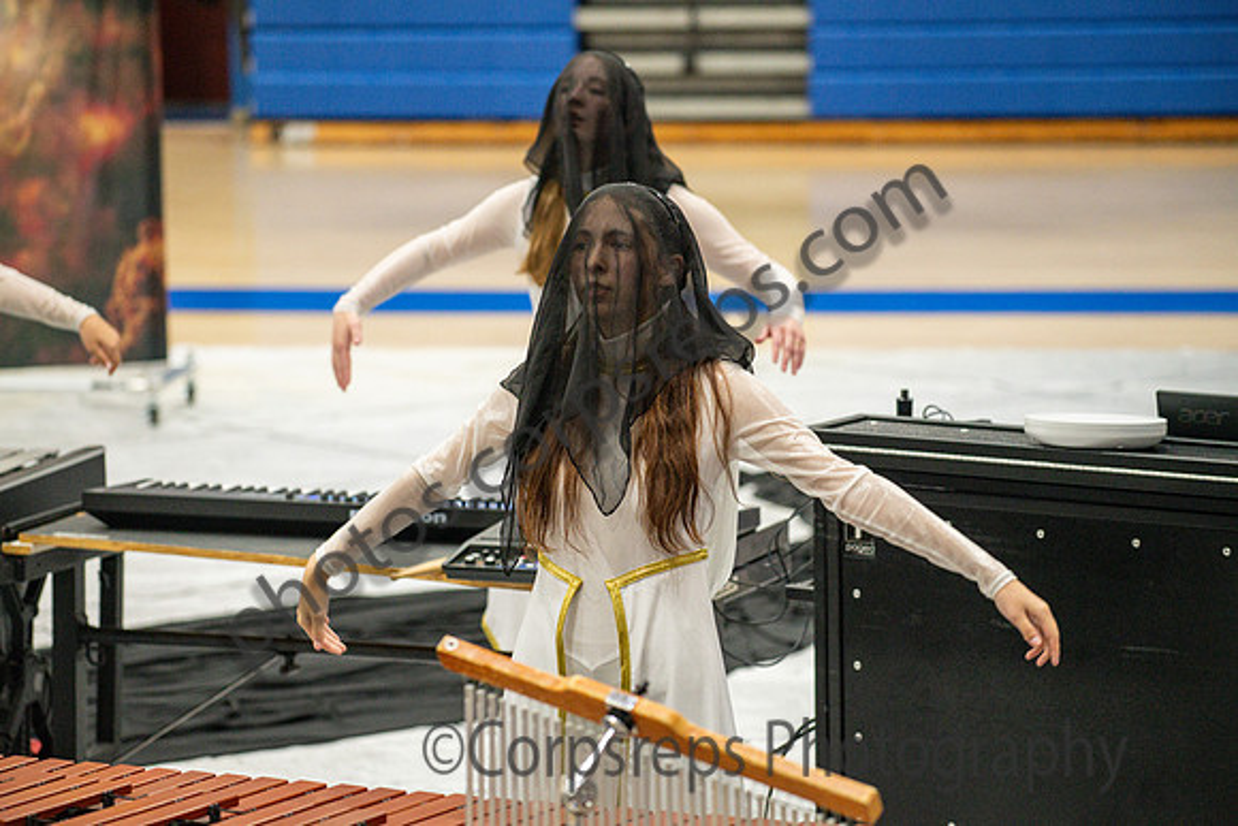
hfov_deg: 14.7
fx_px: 4815
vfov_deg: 9.8
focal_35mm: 140
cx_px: 619
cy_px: 413
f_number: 4
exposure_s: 1/500
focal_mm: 140
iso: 5600
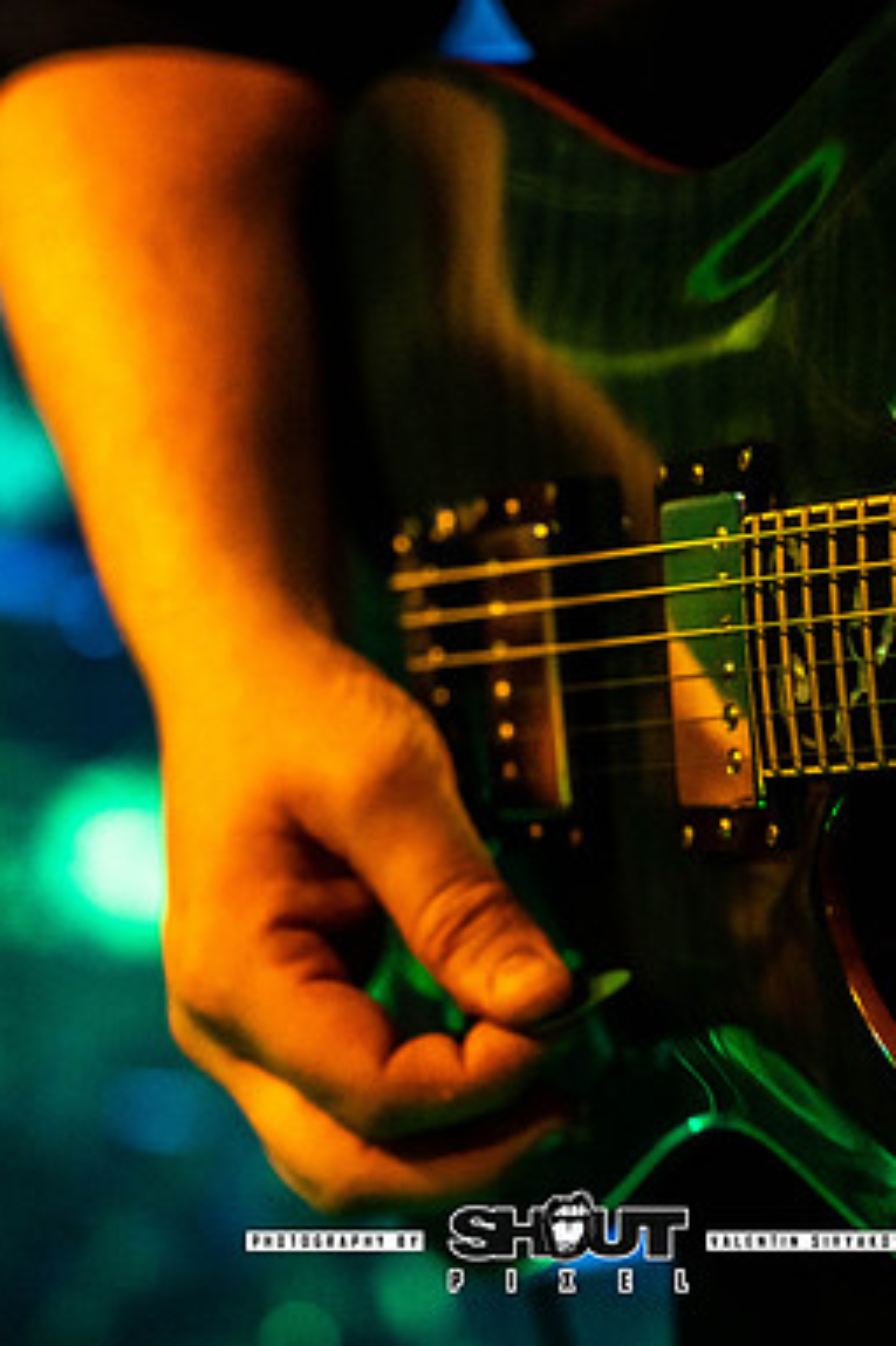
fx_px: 3961
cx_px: 576
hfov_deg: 12.9
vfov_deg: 19.3
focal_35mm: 106
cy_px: 673
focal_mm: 70
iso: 3200
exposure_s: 1/250
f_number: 2.8
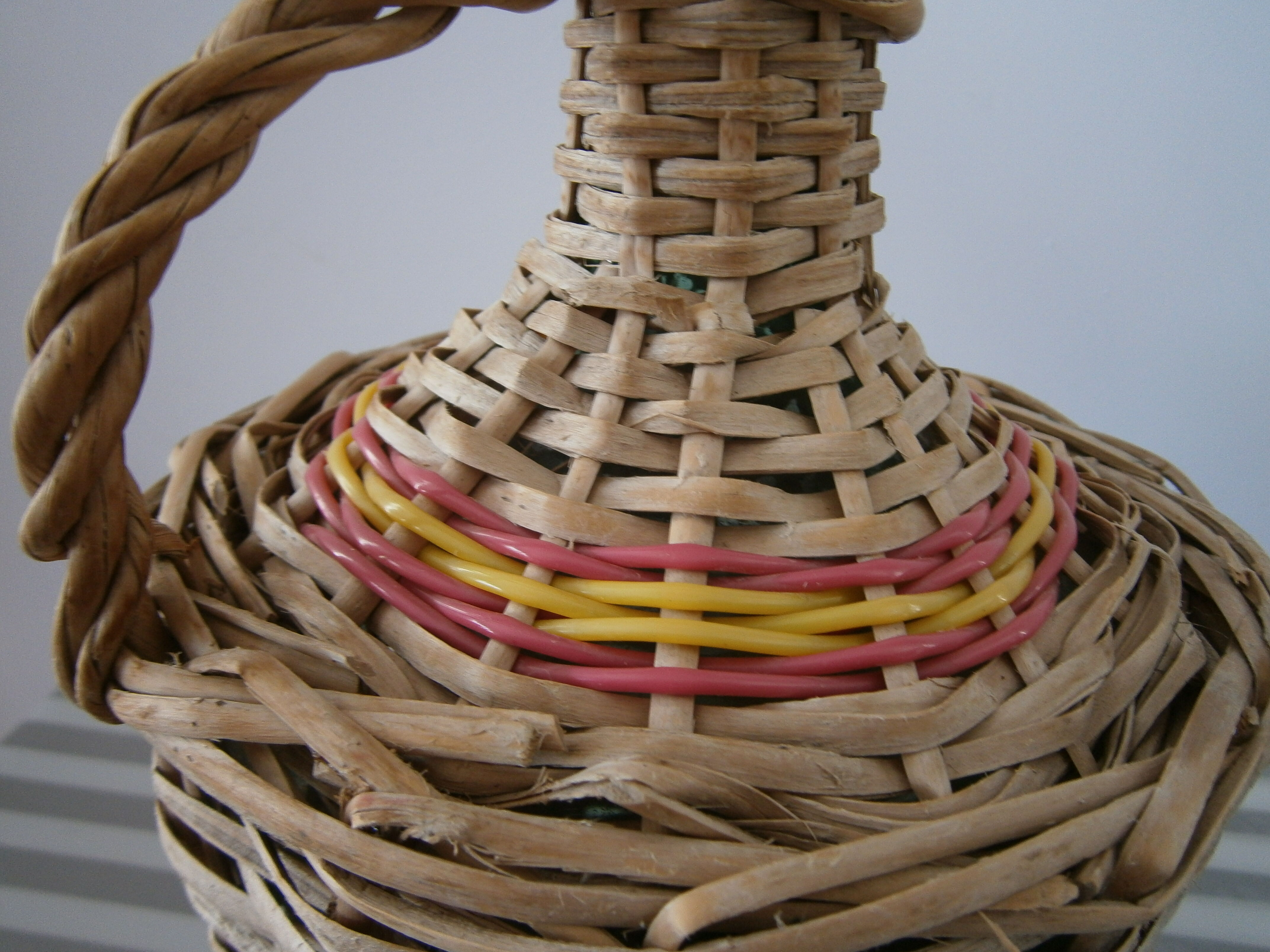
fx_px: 954
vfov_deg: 53.1
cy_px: 476
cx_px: 635
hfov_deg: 67.3
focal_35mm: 26
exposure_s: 1/30
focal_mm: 4.7
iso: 100
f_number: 2.8
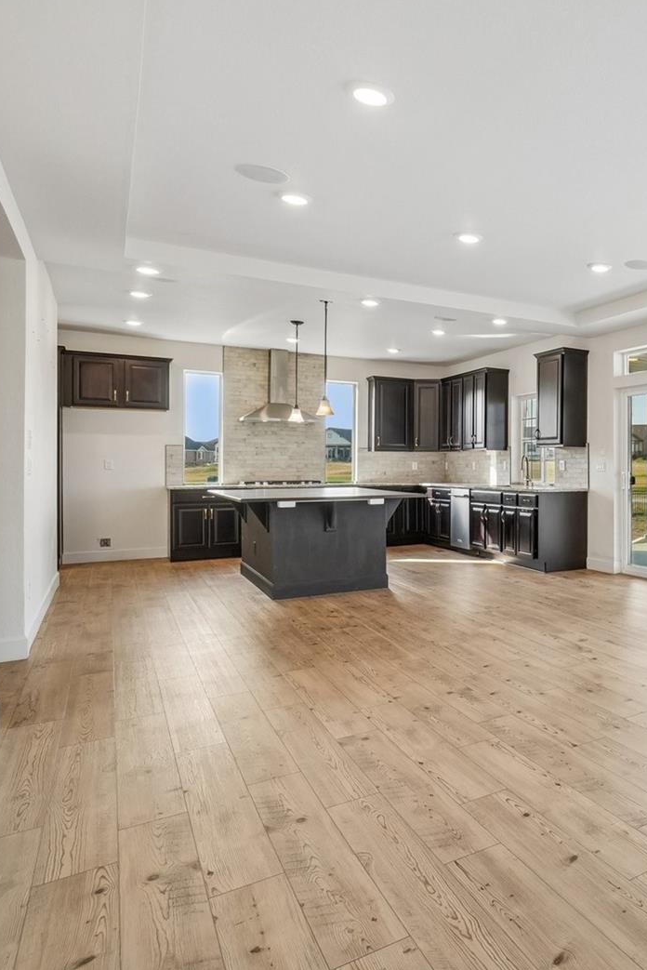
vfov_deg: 76.1
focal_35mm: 23
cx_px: 717
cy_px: 486
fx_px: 620
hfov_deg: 42.7
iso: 400
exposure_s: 1/125
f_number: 8
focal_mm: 10
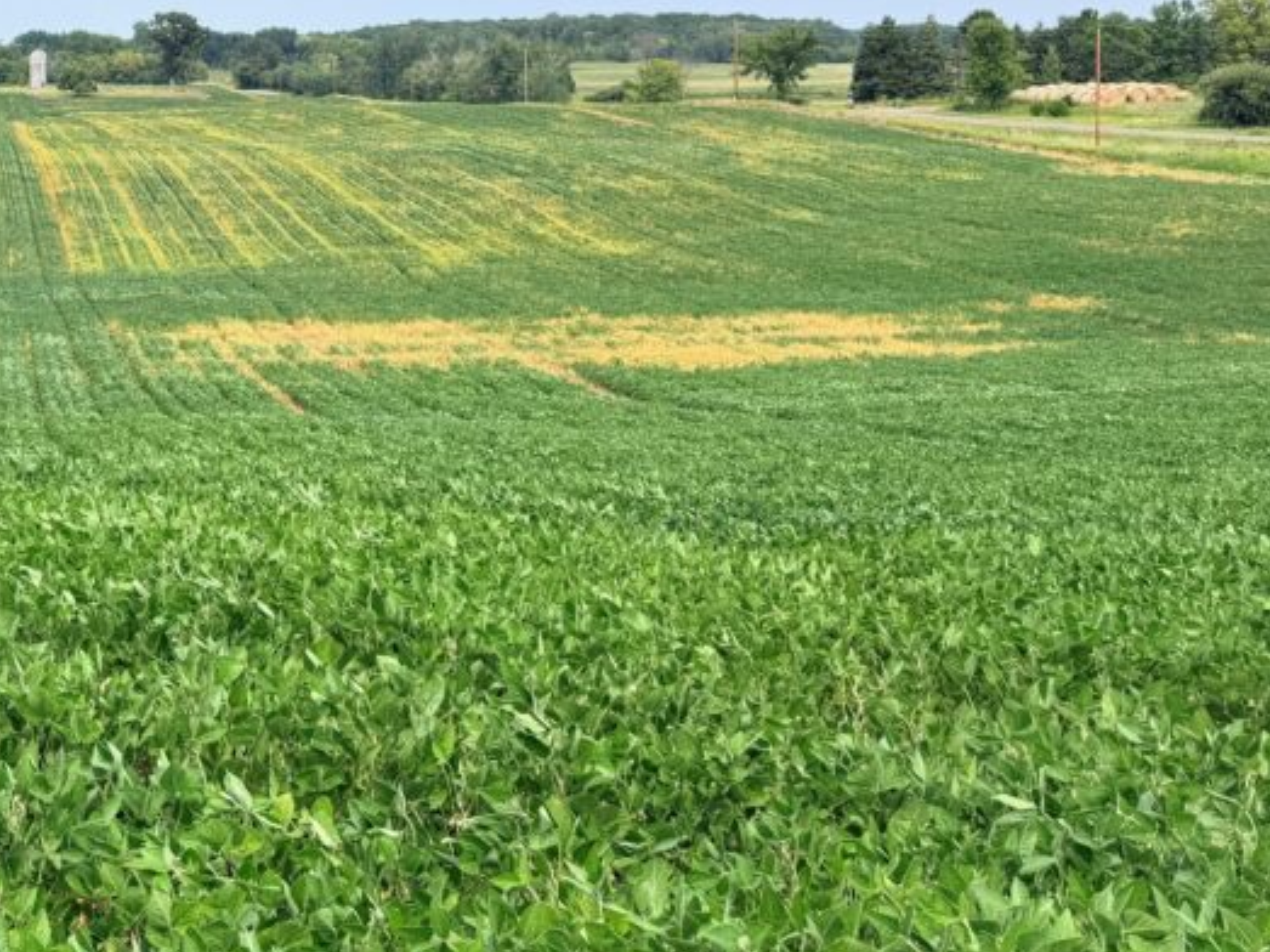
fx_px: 1797
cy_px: 73
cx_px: 84
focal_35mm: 49
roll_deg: +0.0
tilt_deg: +0.9
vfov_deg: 28.4
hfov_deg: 36.1
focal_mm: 6.76
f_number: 1.78
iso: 80
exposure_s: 1/2525
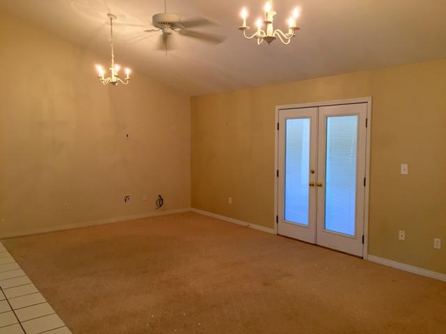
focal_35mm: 29
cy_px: 167
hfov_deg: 61.7
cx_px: 223
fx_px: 374
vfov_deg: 48.2
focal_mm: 4.15
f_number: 2.2
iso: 80
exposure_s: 1/30
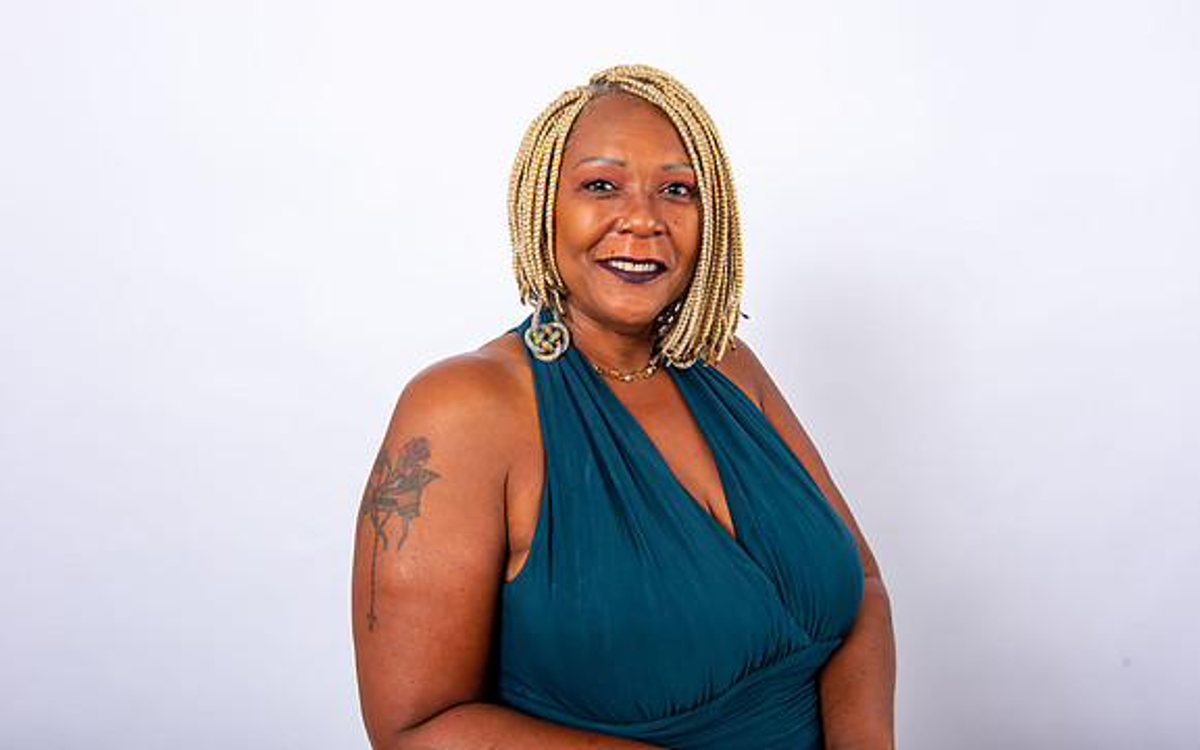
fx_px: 1275
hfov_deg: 50.4
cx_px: 602
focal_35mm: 39
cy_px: 352
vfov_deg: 32.8
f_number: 8
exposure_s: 1/250
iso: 160
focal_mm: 38
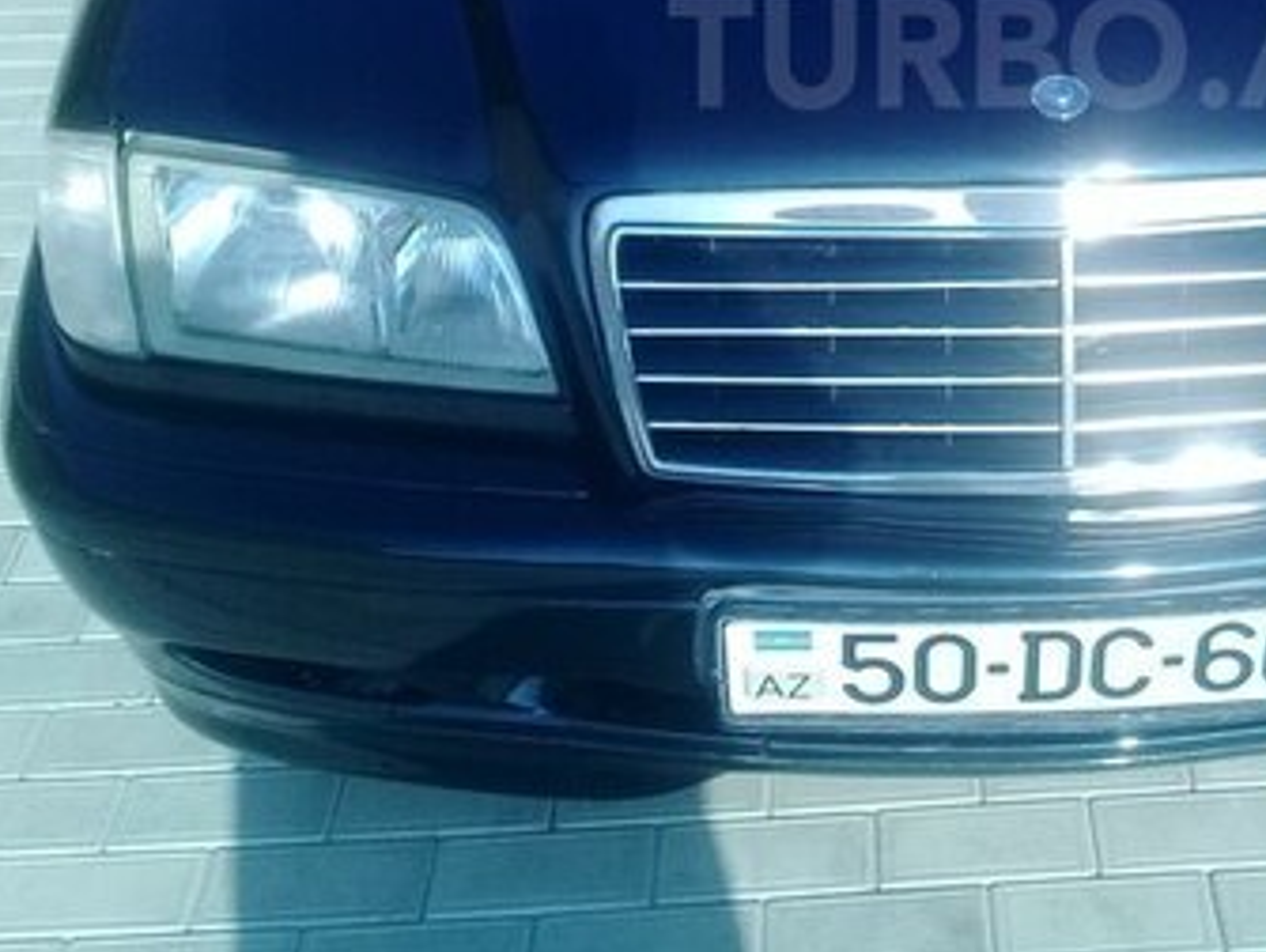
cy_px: 51
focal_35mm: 61
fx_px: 2233
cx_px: 1054
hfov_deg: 30.7
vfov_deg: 23.3
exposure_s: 1/1076
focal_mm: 3.3
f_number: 2.2
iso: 64
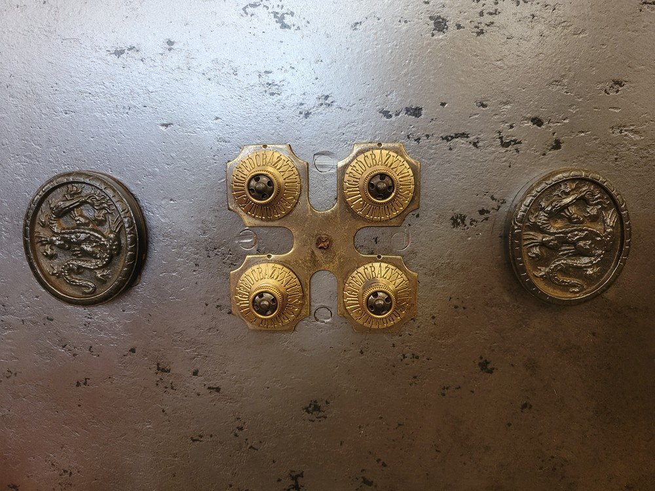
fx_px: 492
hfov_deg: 67.3
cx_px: 328
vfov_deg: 53.1
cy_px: 246
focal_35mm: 26
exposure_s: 1/50
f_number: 1.8
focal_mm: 5.4
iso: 250
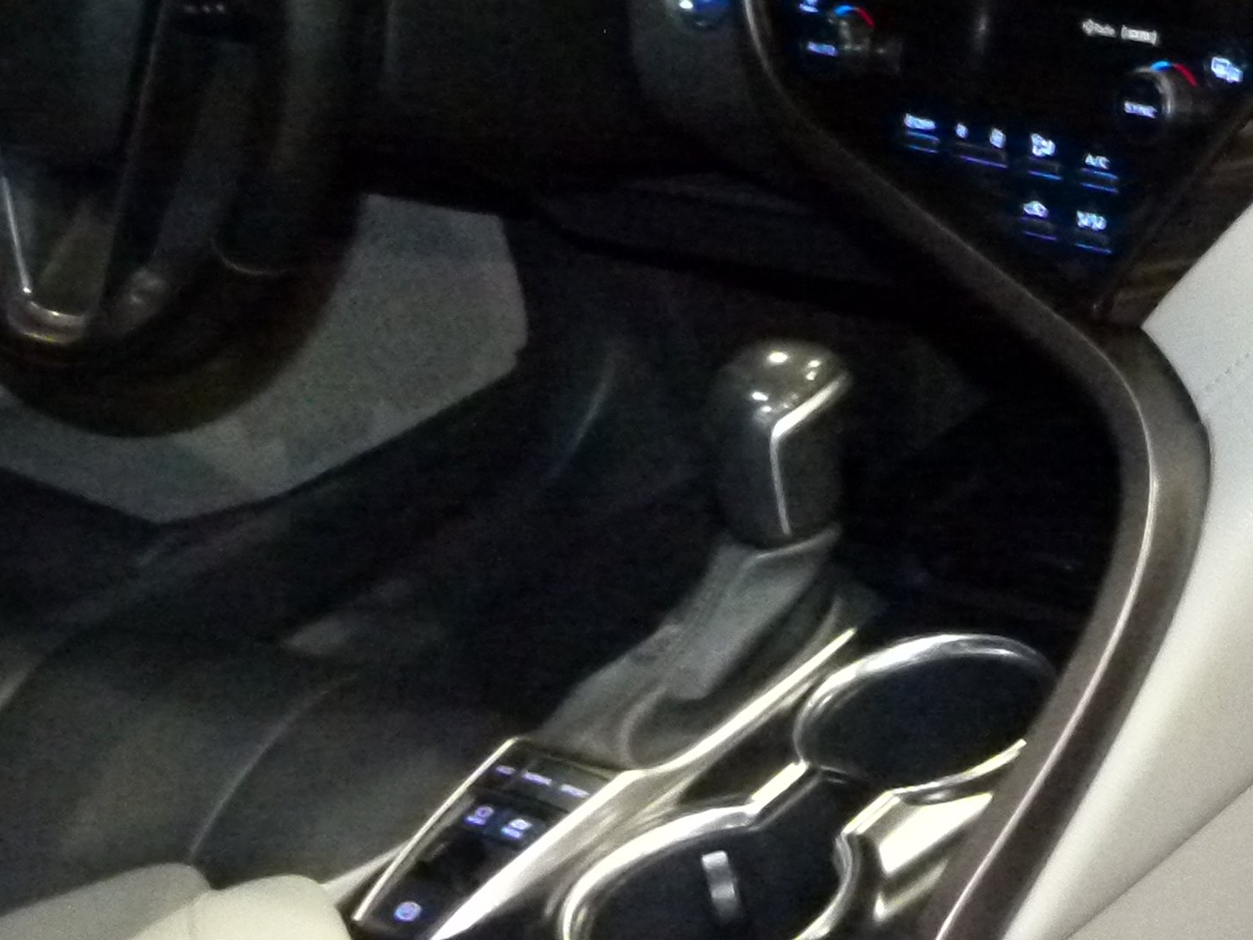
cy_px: 688
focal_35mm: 75
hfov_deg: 23.6
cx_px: 1521
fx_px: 2715
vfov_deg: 19.5
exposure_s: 1/15
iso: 800
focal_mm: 4.5
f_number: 2.8
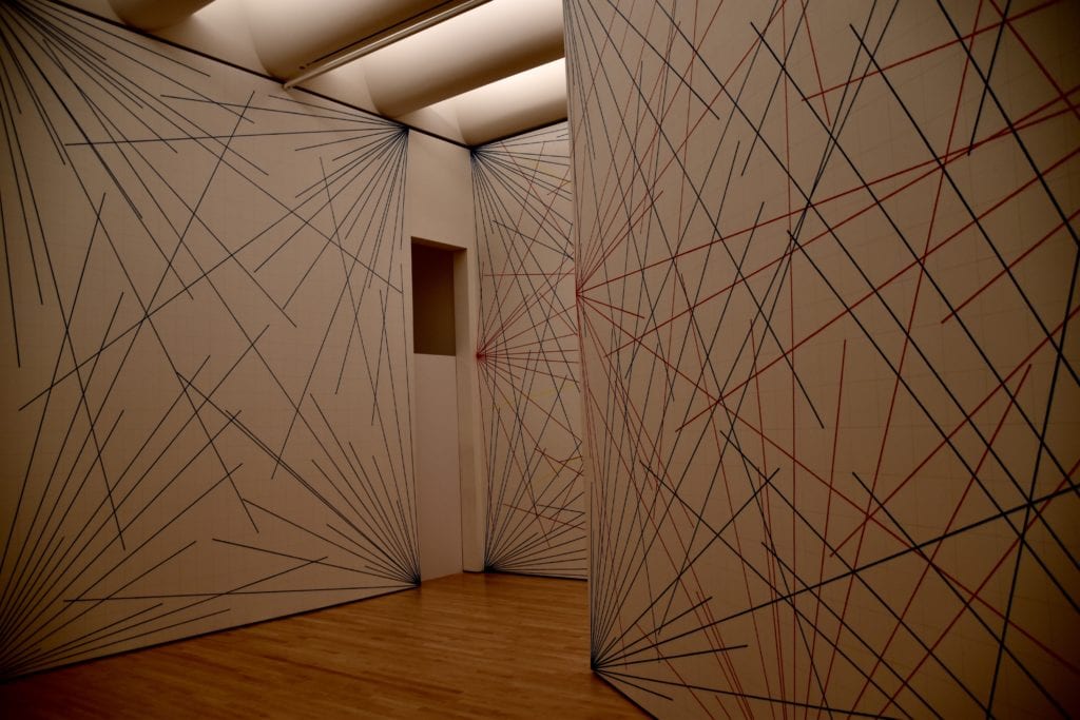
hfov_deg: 67.4
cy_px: 360
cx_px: 540
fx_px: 810
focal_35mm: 27
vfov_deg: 47.9
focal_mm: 18
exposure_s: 1/40
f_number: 3.5
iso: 200
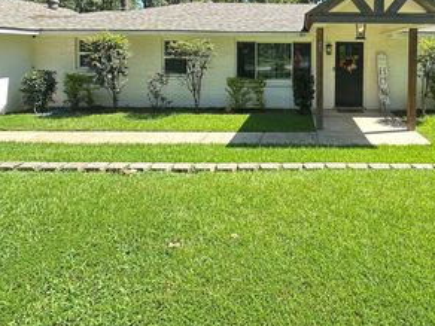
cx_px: 298
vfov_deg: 52.7
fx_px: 302
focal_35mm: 24
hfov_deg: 69.1
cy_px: 60
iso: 40
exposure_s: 1/226
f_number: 2.2
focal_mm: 2.22
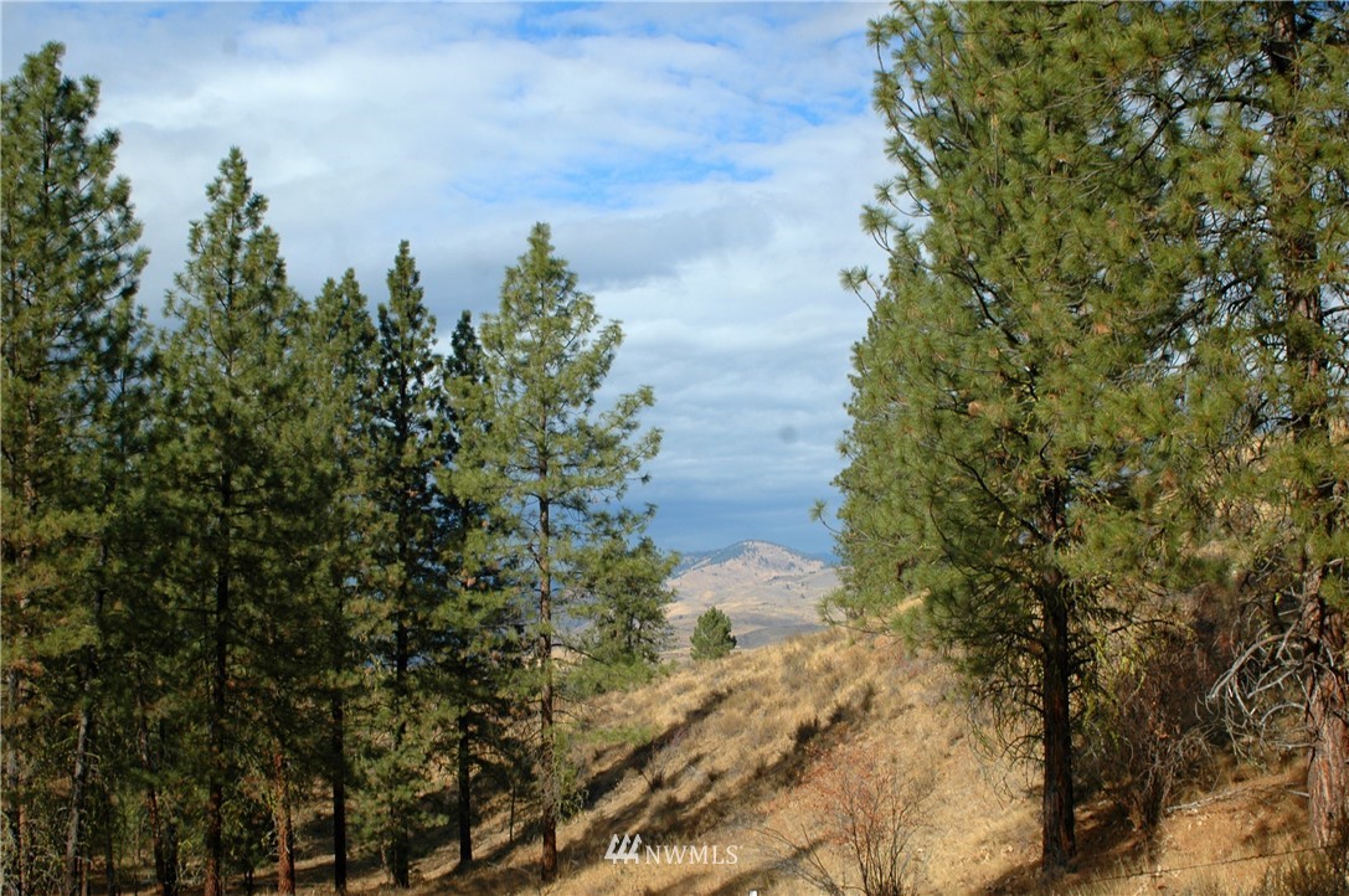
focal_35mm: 42
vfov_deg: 31.8
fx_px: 1572
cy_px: 448
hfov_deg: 46.4
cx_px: 674
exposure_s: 1/200
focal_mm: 28
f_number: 7.1
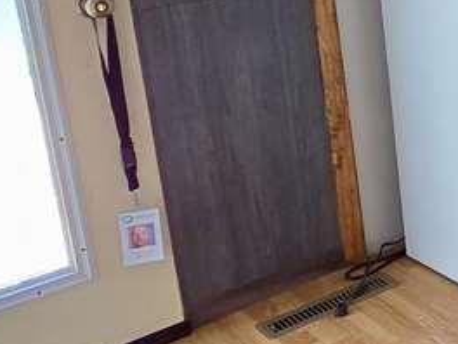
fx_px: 834
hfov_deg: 22.0
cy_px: -5
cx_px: 781
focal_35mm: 63
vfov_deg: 22.3
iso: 160
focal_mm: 2.2
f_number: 2.2
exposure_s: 1/120
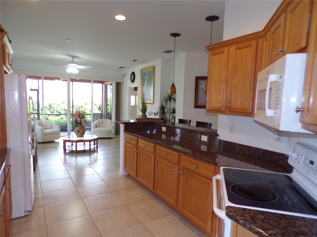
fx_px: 220
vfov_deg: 56.8
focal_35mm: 24
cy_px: 118
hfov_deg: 71.6
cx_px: 158
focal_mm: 4.3
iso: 171
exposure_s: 1/34
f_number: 3
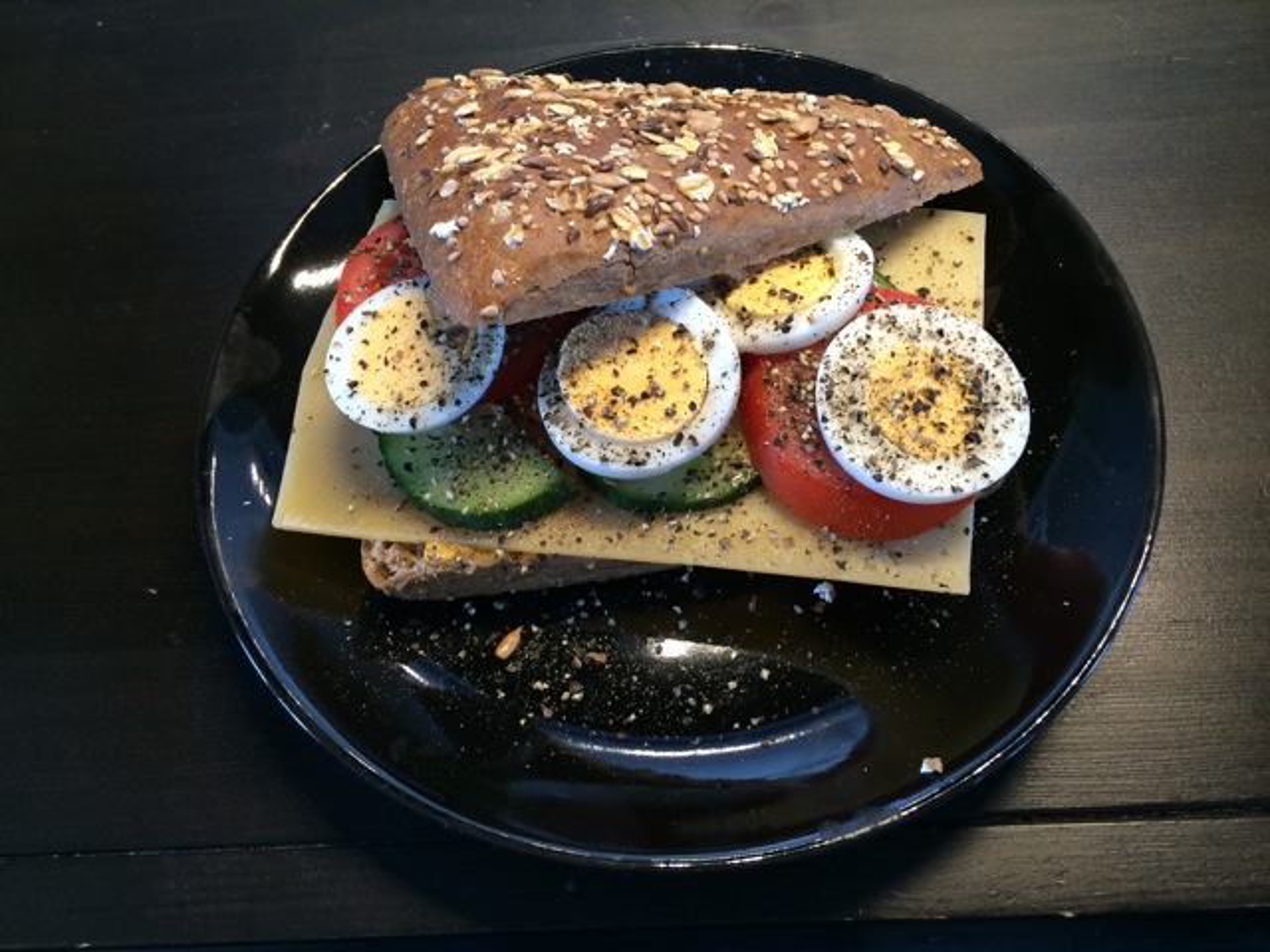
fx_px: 1101
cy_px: 476
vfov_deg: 46.8
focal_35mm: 30
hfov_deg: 60.0
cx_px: 635
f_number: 2.2
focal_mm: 4.12
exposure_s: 1/33
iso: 160
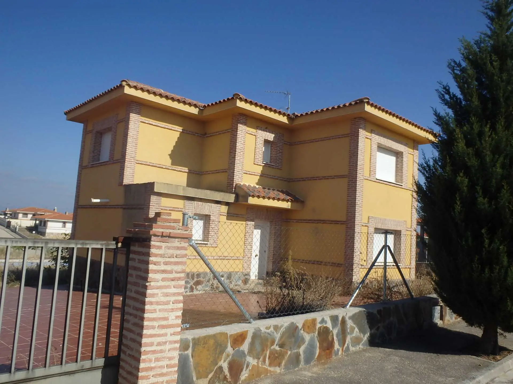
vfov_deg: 49.7
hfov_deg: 63.4
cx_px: 256
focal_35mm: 28
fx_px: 415
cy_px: 192
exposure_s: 1/200
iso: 125
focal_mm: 5
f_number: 11
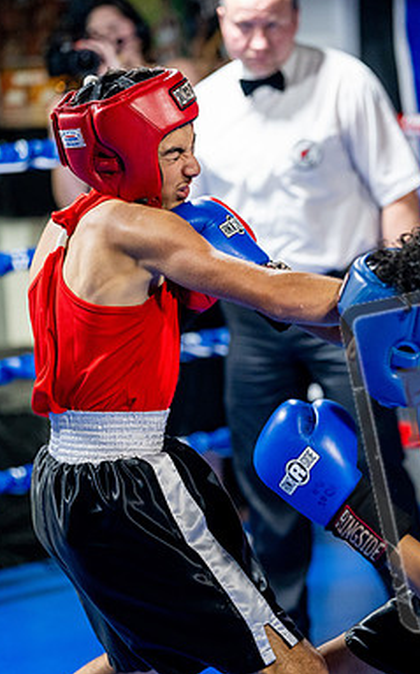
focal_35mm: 139
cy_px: 335
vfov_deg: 15.0
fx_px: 2549
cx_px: 344
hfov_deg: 9.4
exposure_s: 1/800
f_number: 2
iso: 4000
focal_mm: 90
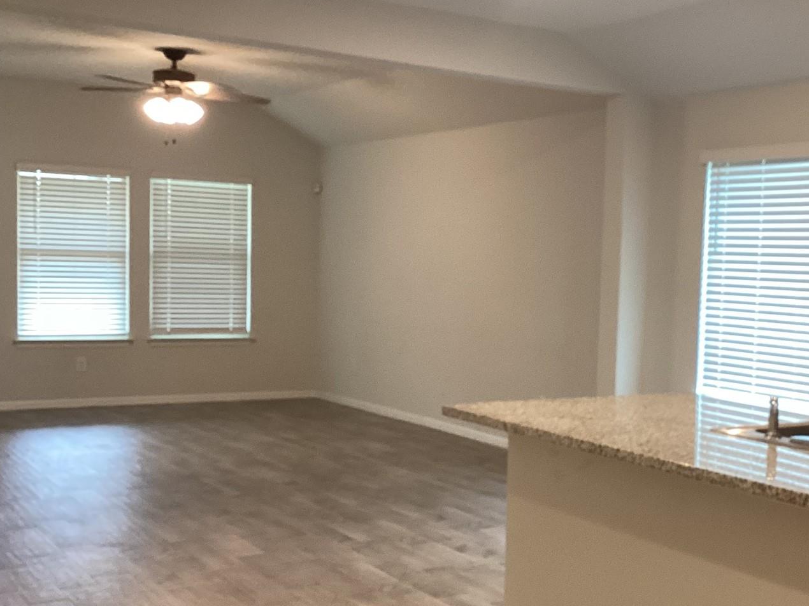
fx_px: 1168
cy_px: 362
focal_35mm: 50
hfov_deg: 37.3
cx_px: 606
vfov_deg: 29.0
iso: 160
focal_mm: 3.3
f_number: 2.4
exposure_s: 1/60
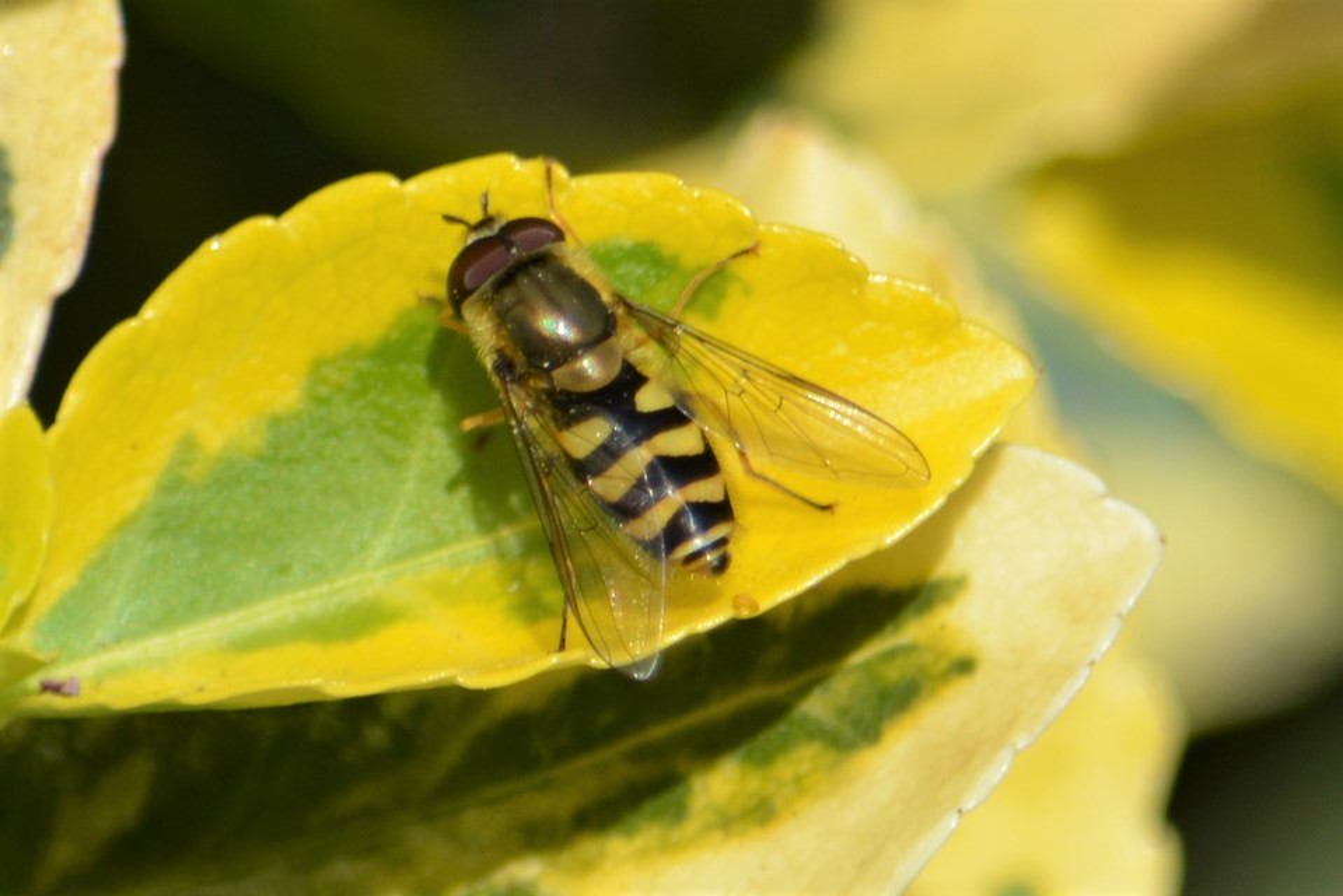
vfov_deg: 3.1
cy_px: 448
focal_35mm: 450
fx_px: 16792
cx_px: 672
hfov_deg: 4.6
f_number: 7.1
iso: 200
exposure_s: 1/800
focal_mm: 300
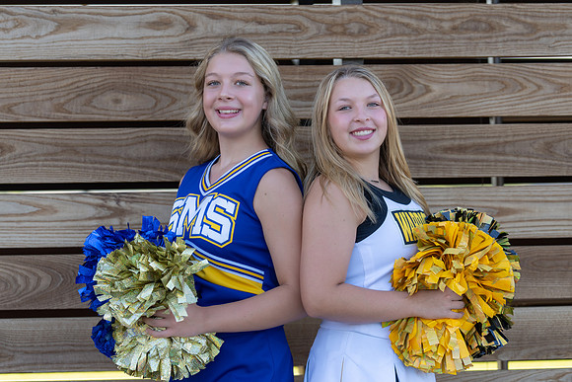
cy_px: 191
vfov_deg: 13.6
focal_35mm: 101
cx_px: 286
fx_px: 1604
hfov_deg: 20.2
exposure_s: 1/320
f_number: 3.5
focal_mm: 100
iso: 160
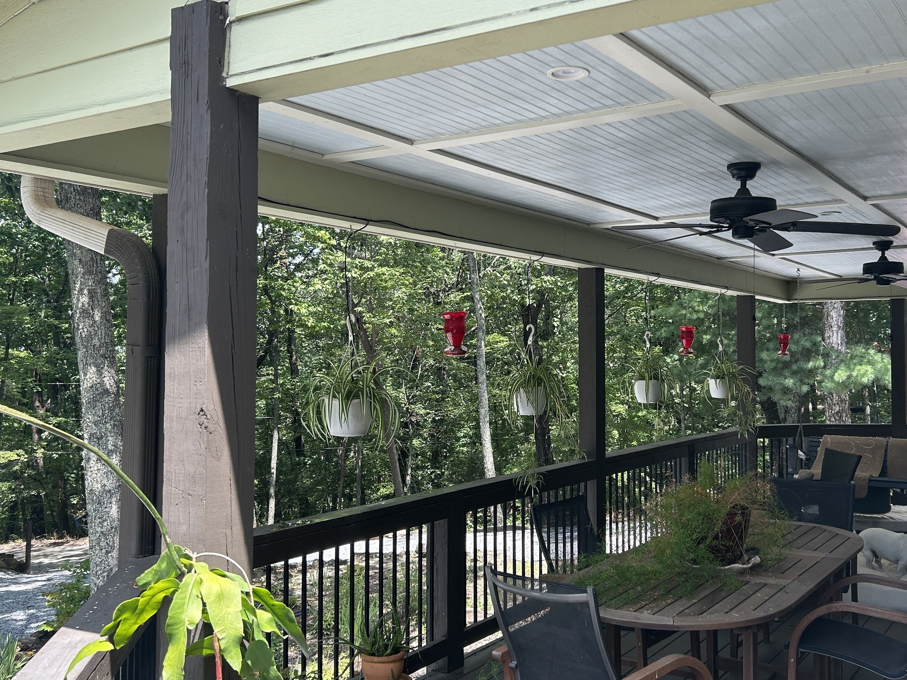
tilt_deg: +1.6
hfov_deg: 51.0
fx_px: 943
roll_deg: -0.4
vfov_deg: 39.6
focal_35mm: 36
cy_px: 326
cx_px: 546
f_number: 1.5
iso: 50
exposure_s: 1/650
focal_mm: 5.7
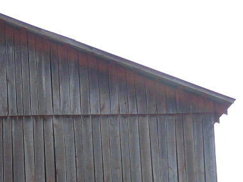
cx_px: -83
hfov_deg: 15.3
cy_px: 292
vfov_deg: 11.5
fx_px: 856
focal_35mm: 122
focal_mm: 6
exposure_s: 1/400
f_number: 2.8
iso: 100
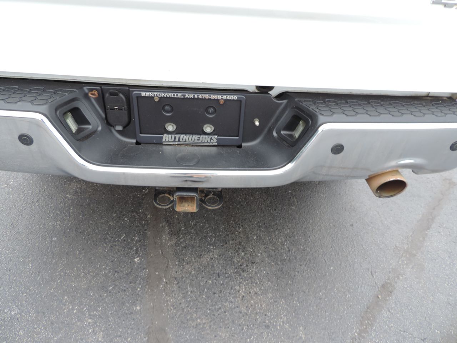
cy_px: 172
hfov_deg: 71.6
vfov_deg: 56.8
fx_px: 317
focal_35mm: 24
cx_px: 228
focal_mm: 4.3
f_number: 3
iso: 80
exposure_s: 1/30
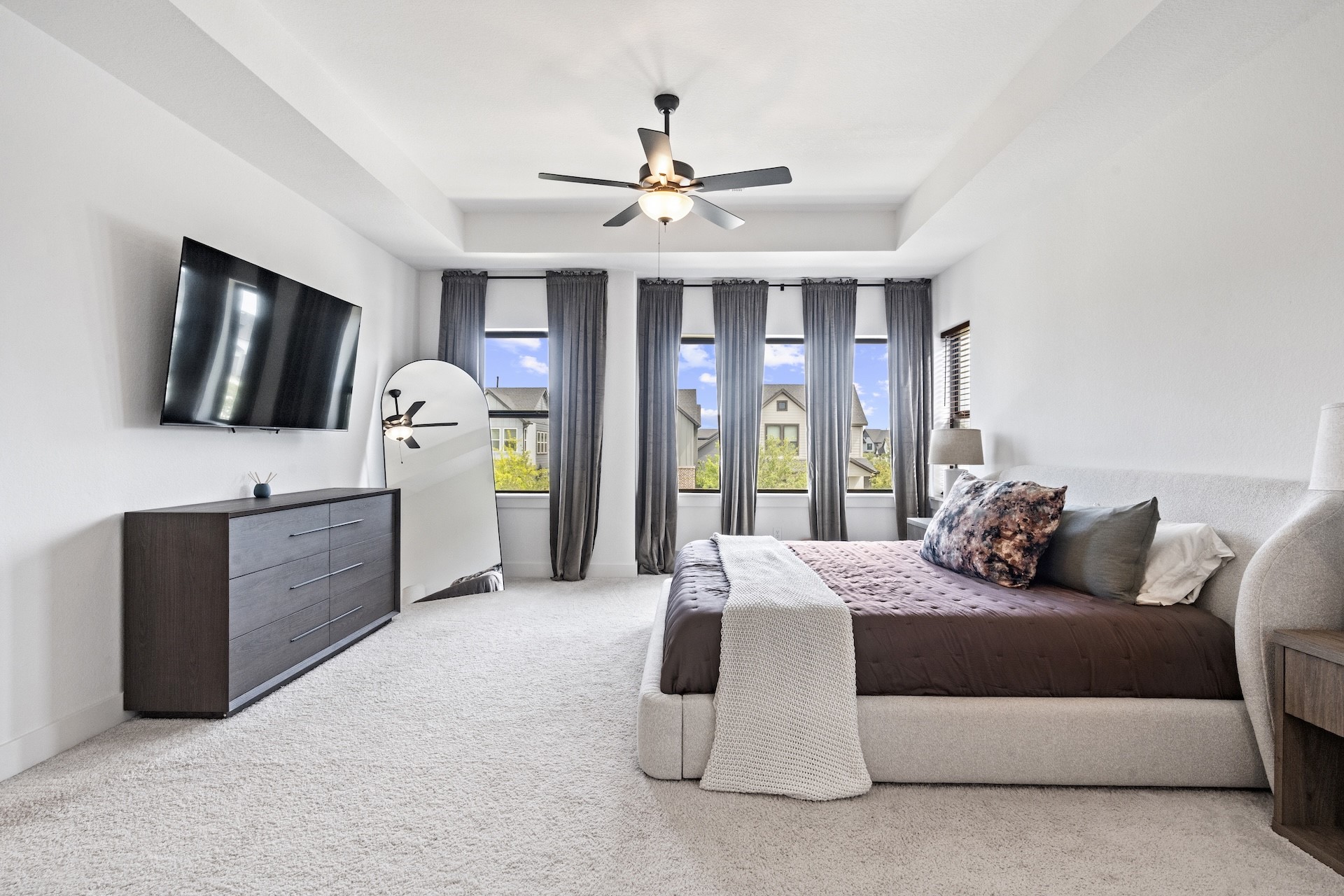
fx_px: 635
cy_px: 448
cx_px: 672
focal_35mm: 17
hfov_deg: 93.3
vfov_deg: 70.4
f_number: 11
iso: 640
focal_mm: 17
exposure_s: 1/25
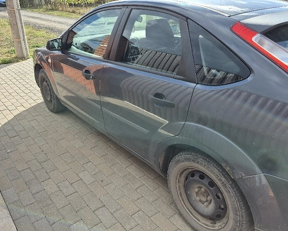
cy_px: 117
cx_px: 138
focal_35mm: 29
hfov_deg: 60.4
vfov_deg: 50.0
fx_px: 247
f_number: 1.8
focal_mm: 5.4
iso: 25
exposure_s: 1/1250
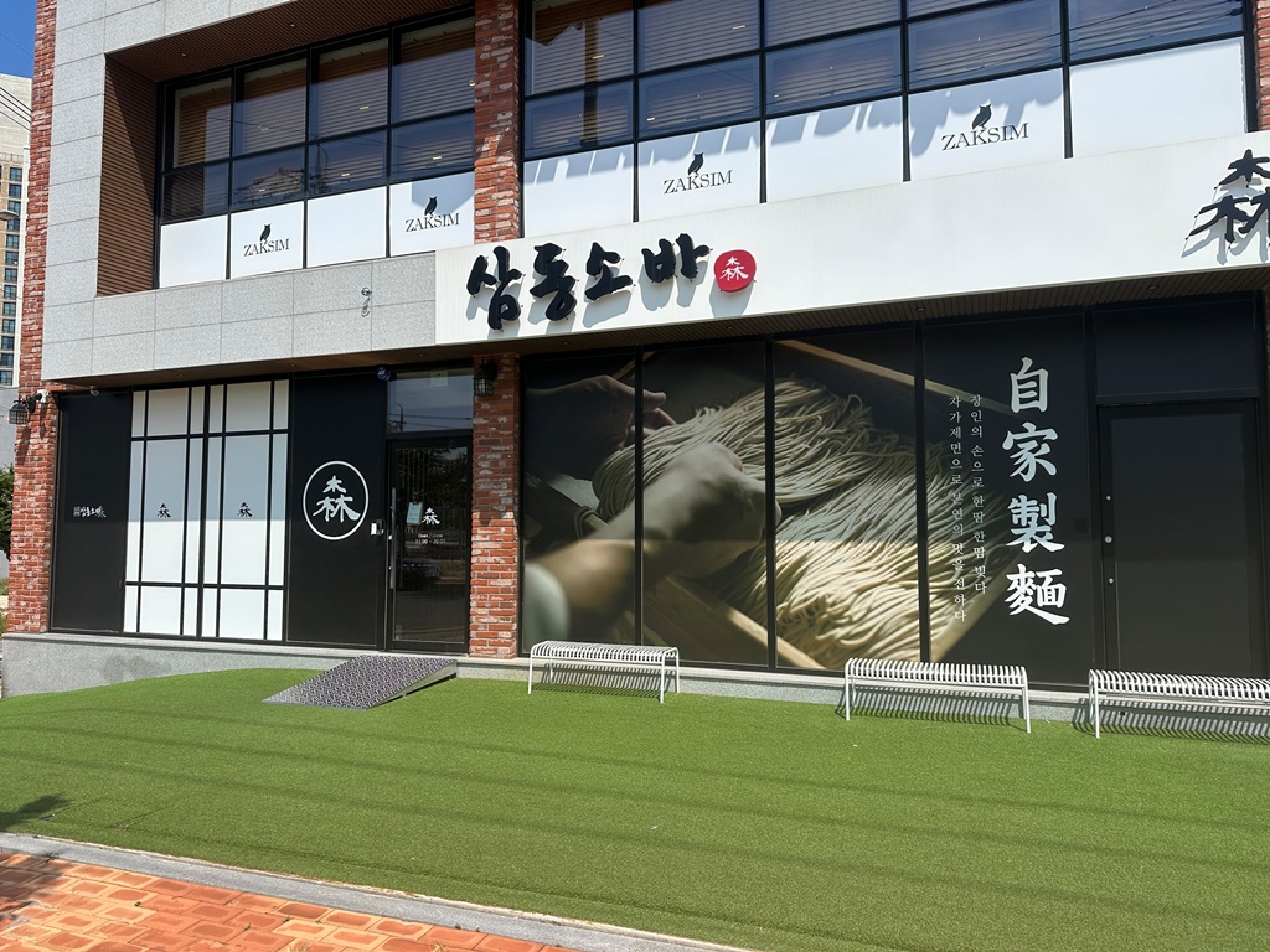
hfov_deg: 71.6
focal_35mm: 24
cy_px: 476
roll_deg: -0.1
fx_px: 881
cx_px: 635
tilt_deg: +4.5
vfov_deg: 56.8
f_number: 1.78
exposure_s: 1/5848
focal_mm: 6.86
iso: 80
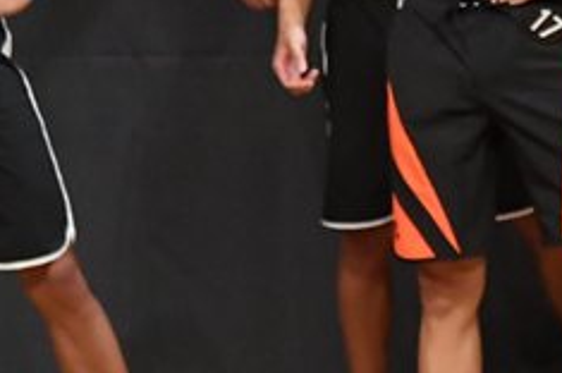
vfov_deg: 1.6
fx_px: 13111
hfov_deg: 2.5
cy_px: 74
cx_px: 255
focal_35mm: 841
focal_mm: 170
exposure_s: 1/400
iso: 6400
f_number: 5.6
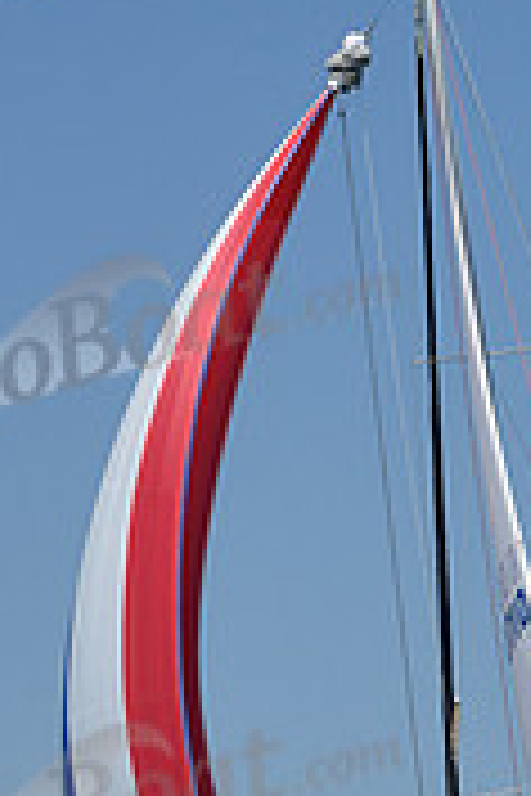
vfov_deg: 8.9
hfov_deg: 5.9
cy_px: 522
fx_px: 5088
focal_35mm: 230
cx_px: 637
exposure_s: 1/1600
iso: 250
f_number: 8
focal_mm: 70
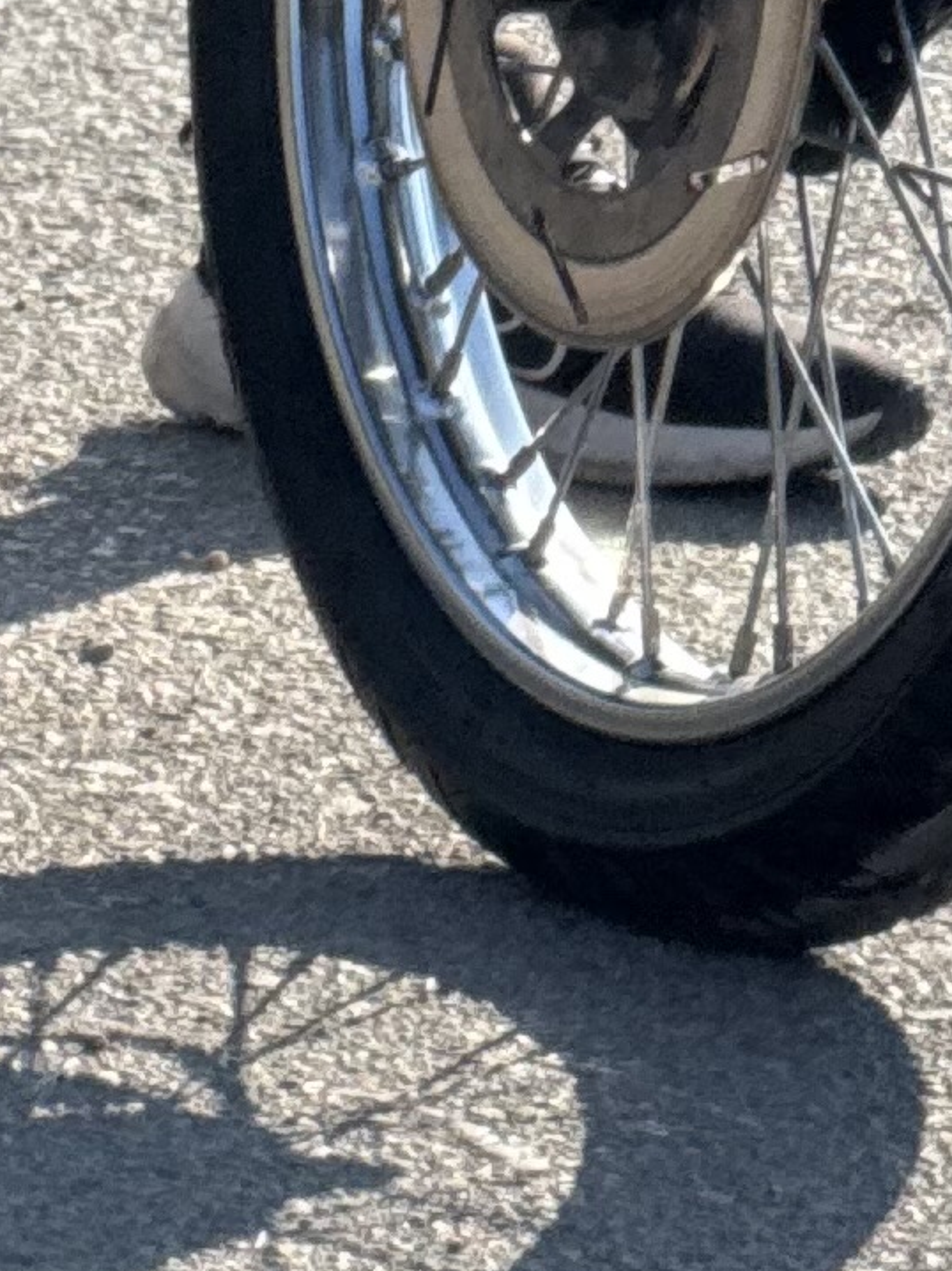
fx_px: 24730
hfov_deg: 2.2
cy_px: -1931
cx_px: -92
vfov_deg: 2.9
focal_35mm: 674
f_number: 2.8
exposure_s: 1/1395
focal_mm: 15.66
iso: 64
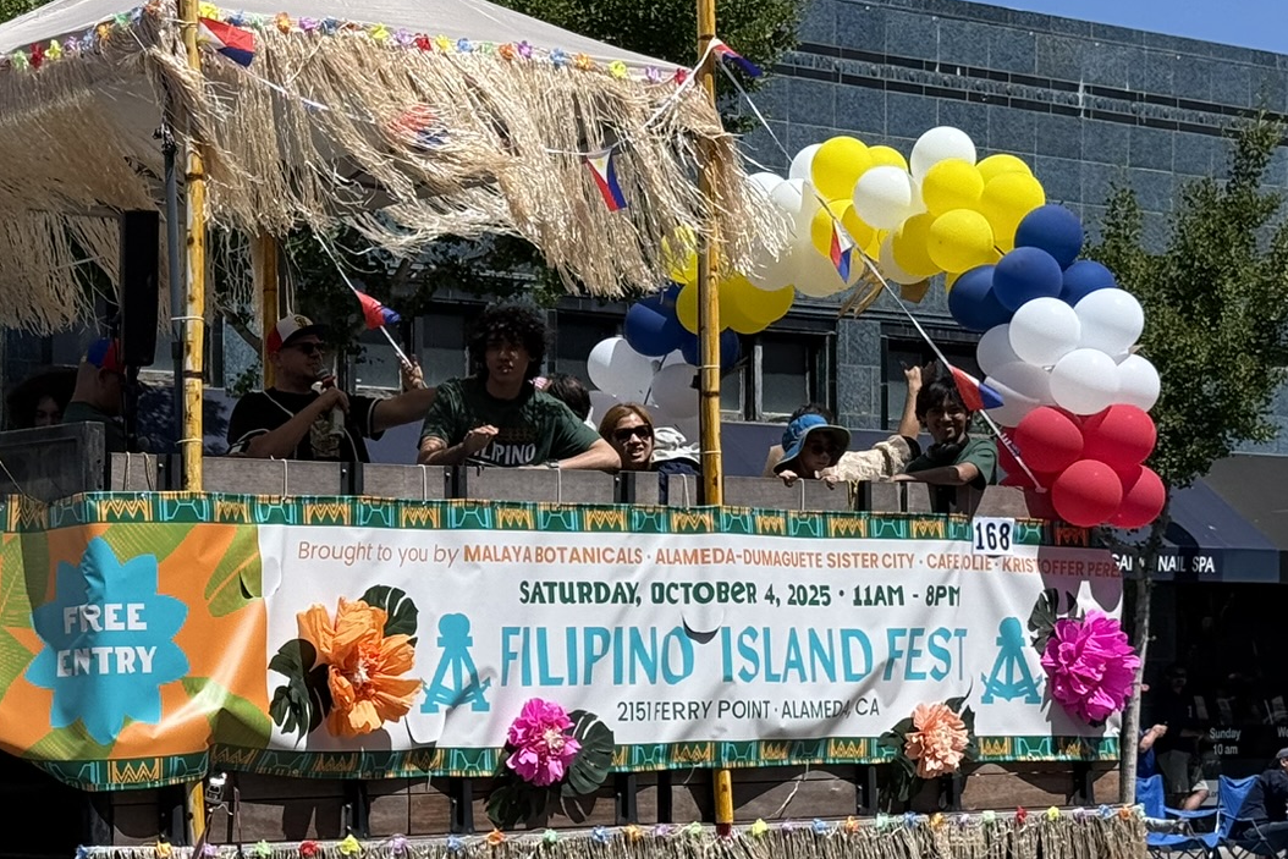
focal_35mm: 97
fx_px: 3471
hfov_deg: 20.6
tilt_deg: +0.7
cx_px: 127
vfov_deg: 14.1
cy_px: 627
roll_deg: +0.8
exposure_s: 1/5587
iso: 64
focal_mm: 6.76
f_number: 1.78
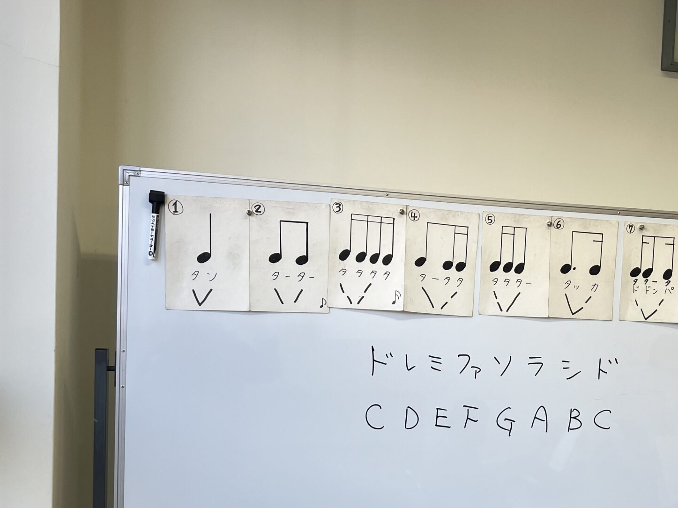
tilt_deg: -2.5
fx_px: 901
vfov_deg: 31.0
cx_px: 484
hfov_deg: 40.4
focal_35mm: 46
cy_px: 372
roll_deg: -1.9
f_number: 1.5
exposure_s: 1/234
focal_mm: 5.7
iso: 40
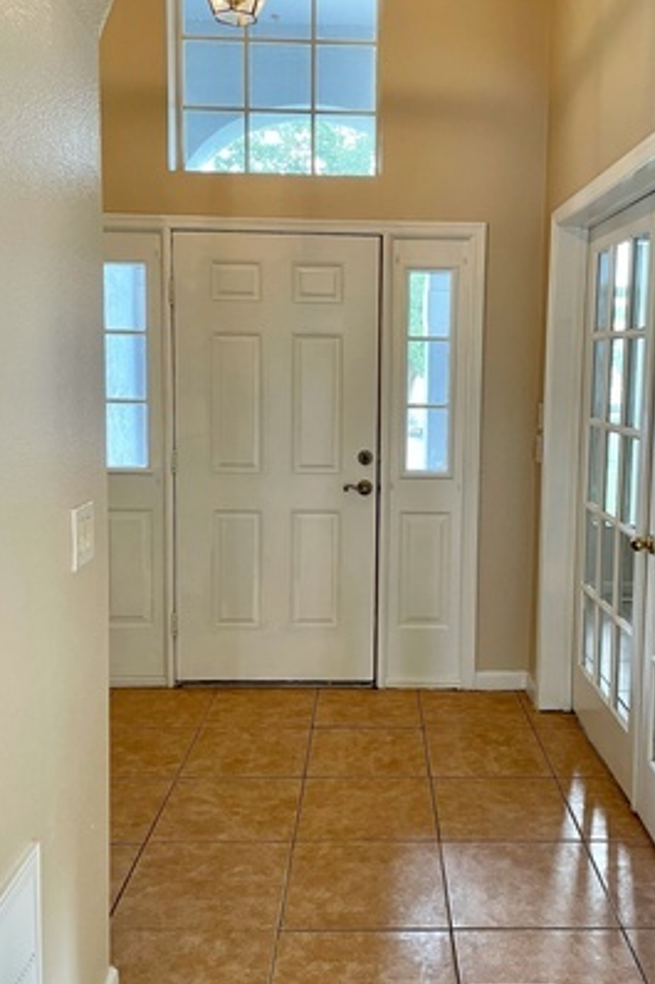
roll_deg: -0.7
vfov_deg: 55.8
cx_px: 399
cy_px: 465
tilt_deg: -5.8
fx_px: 929
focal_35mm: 34
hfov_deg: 38.7
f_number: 1.6
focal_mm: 4.2
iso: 100
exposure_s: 1/60
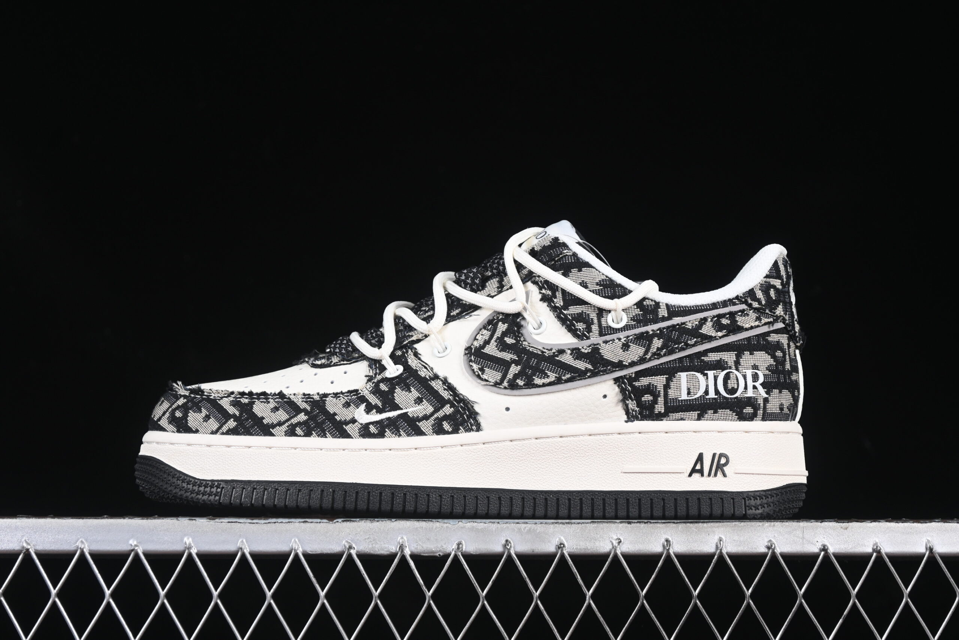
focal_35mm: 75
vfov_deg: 18.2
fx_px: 1998
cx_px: 480
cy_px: 320
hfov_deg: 27.0
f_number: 6.3
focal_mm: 50
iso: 160
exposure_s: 1/60
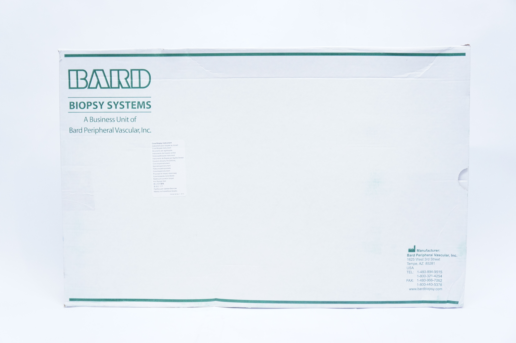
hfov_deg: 57.3
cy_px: 172
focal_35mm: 33
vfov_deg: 39.9
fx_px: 472
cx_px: 258
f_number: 4
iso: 1600
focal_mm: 22
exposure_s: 1/160
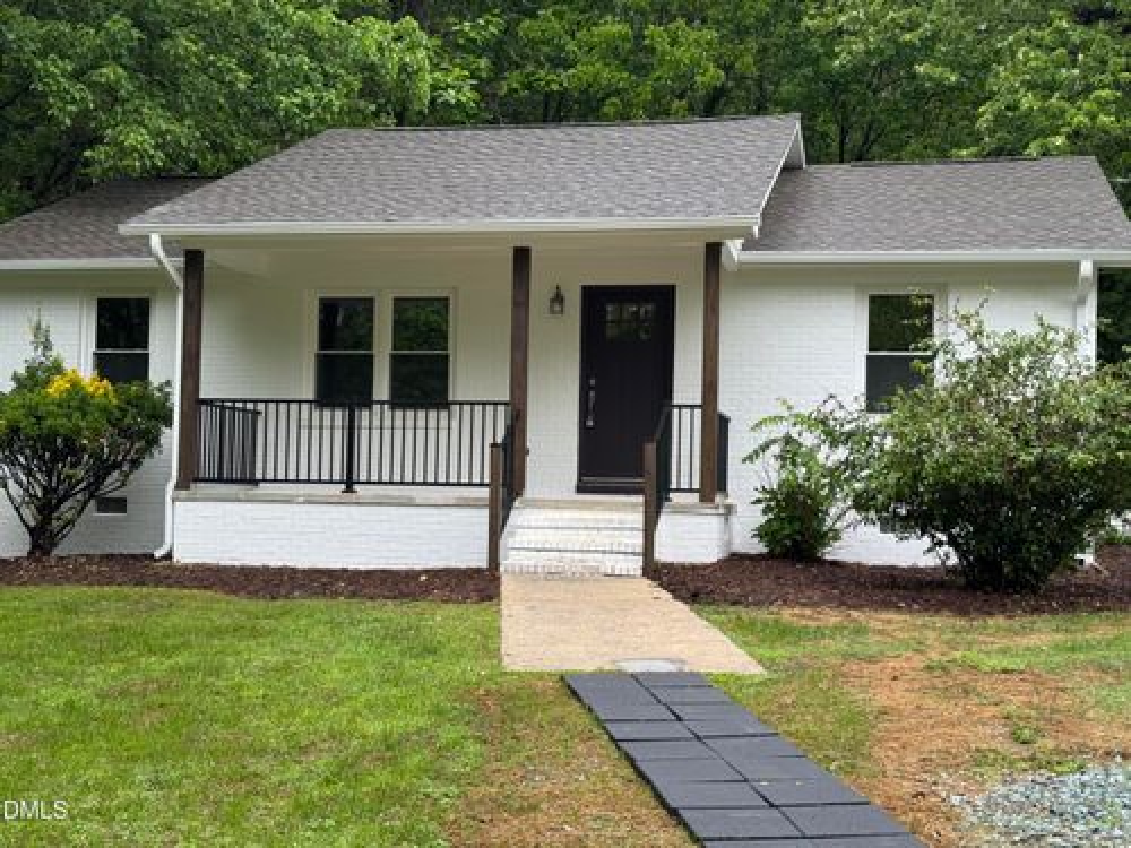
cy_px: 424
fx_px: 1568
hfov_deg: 39.7
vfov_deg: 30.3
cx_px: 566
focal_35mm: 48
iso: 64
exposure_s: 1/261
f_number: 1.78
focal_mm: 6.76
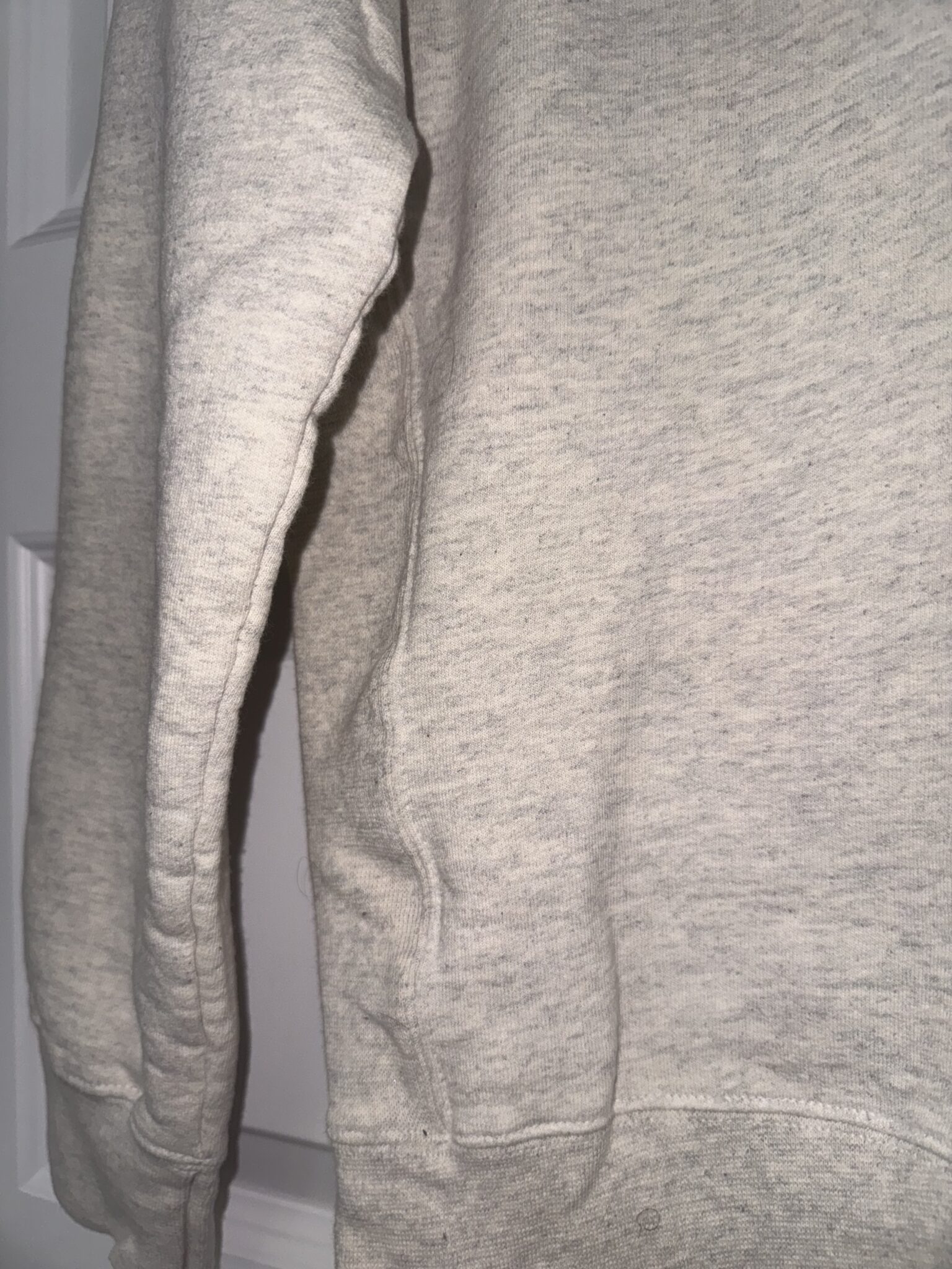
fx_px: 880
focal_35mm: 24
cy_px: 634
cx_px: 476
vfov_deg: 71.6
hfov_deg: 56.8
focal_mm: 6.76
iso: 50
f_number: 1.78
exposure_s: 1/285
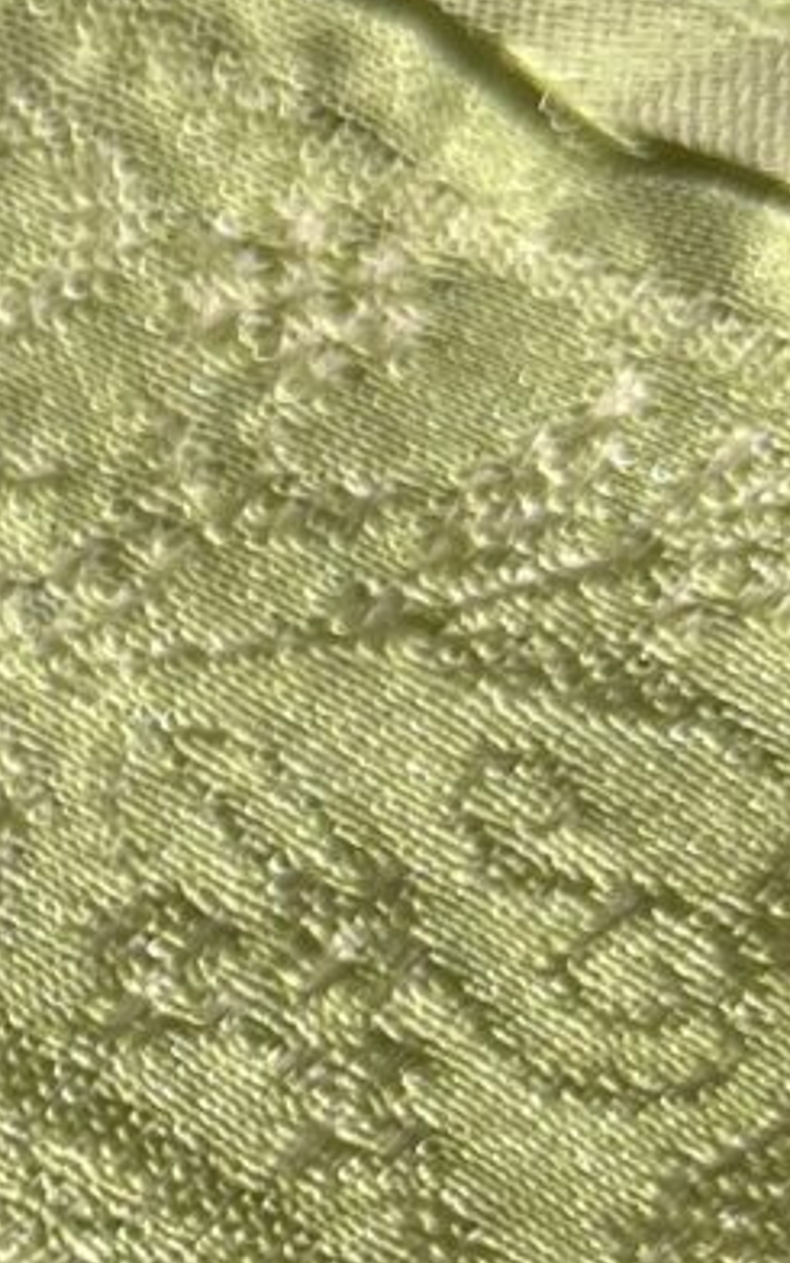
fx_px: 6201
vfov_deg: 11.4
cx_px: -1635
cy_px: 1550
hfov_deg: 6.6
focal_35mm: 180
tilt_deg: -67.1
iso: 50
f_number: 1.5
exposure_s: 1/4630
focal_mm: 5.7
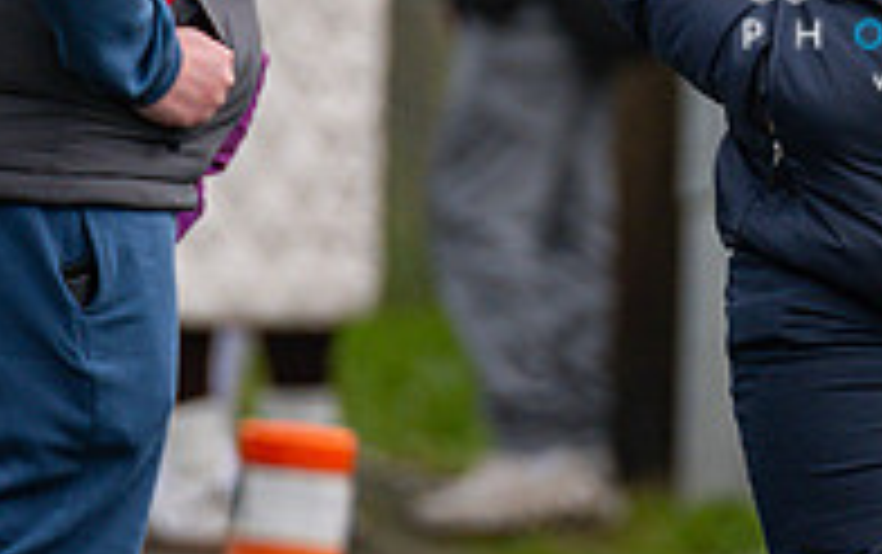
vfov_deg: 1.0
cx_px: 1035
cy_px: -108
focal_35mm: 1354
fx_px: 32584
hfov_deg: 1.6
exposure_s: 1/1600
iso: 500
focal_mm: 300
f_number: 2.8
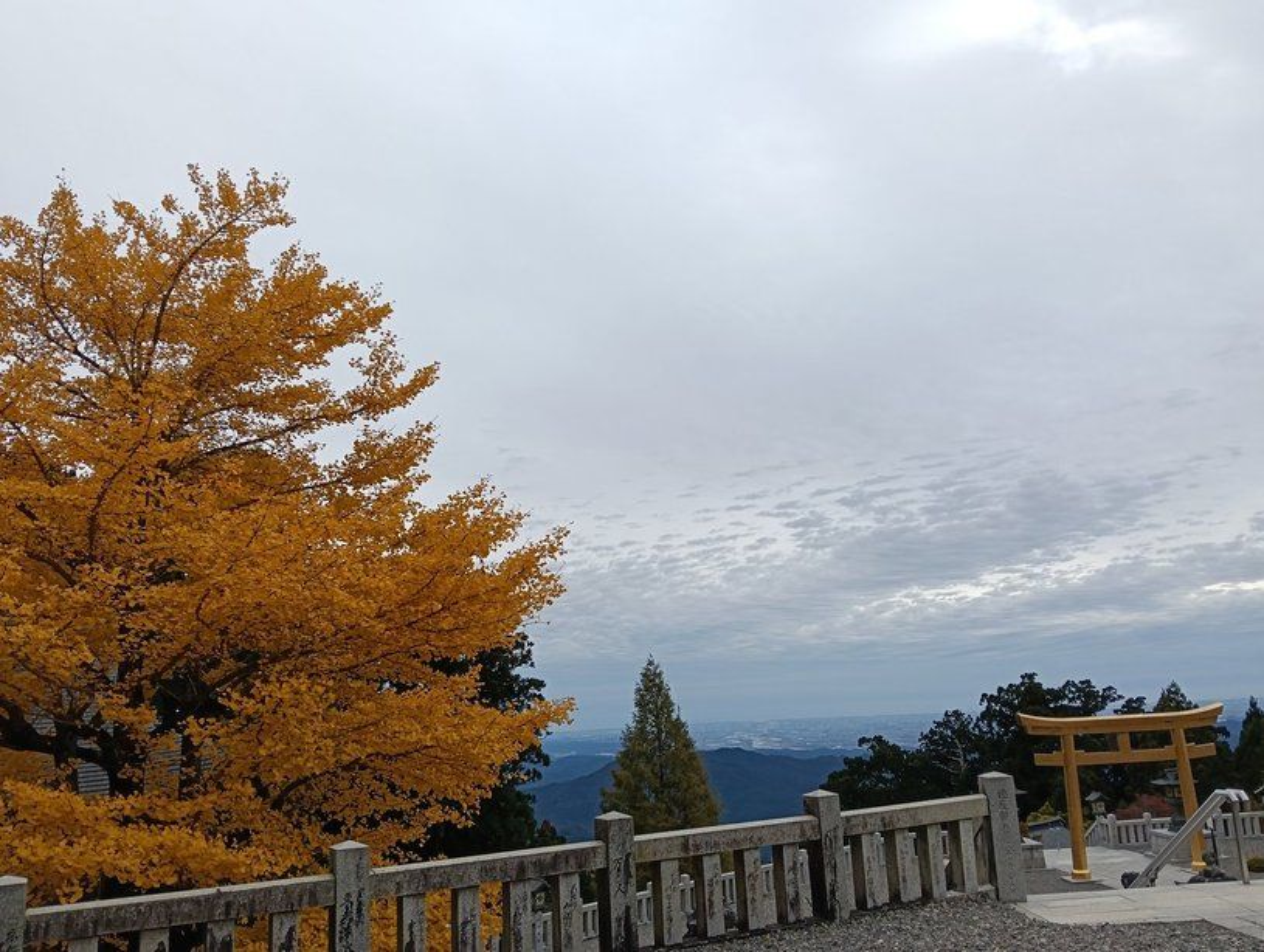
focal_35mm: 27
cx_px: 632
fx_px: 988
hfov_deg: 65.2
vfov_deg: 51.5
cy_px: 476
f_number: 1.8
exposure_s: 1/442
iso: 50
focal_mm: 3.98
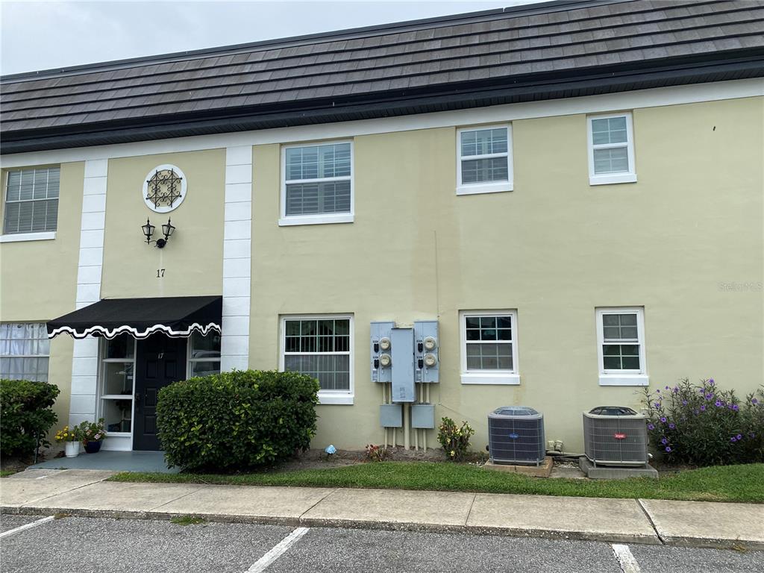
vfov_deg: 53.1
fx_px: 574
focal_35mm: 26
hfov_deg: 67.3
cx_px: 382
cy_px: 286
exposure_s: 1/1170
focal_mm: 4.25
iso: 32
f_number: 1.8
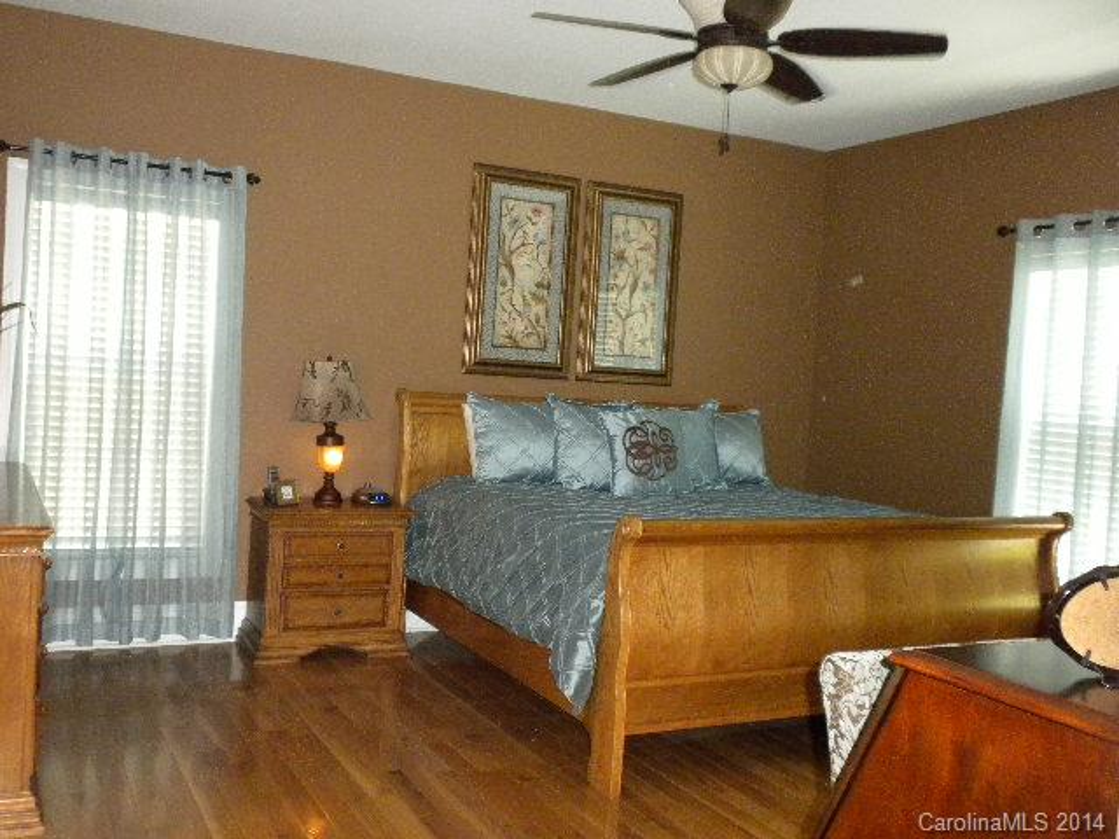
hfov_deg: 50.1
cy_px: 420
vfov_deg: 38.7
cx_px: 560
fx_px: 1196
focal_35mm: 37
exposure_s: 1/30
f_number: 3.5
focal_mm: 6.6
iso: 636
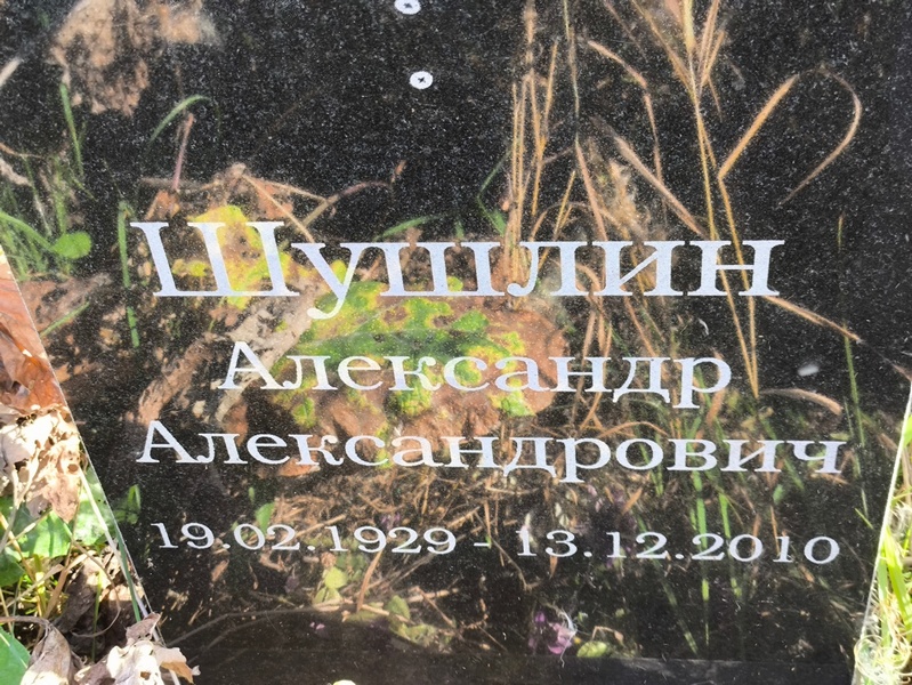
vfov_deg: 29.1
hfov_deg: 38.2
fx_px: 1318
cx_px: 456
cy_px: 342
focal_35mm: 50
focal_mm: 4.71
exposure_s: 1/100
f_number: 1.7
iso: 80
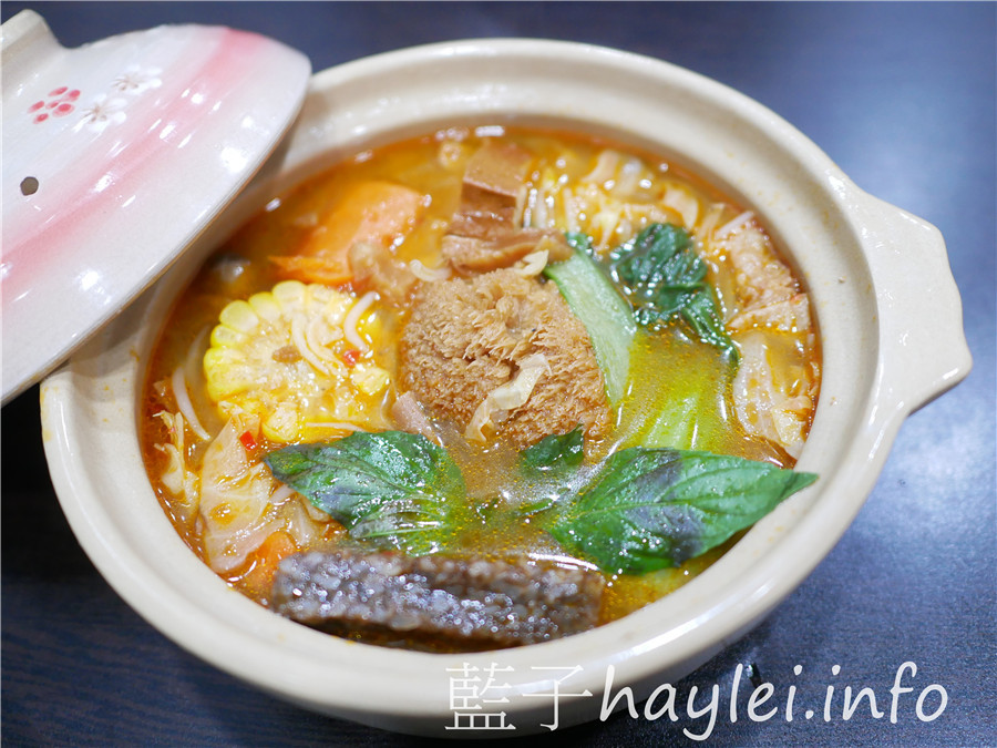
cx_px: 498
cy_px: 374
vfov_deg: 46.8
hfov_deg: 60.0
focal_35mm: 30
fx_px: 864
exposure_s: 1/60
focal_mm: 15
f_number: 1.7
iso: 800
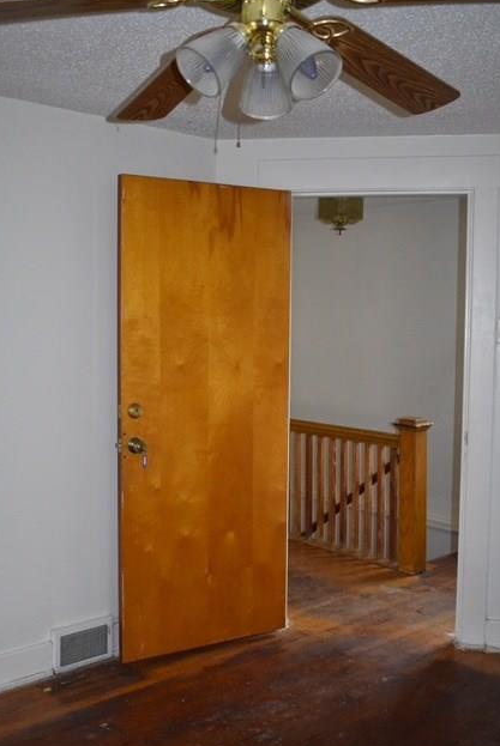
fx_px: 800
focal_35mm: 39
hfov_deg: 34.7
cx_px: 251
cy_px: 376
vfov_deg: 50.0
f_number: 4
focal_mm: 25
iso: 800
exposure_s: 1/125
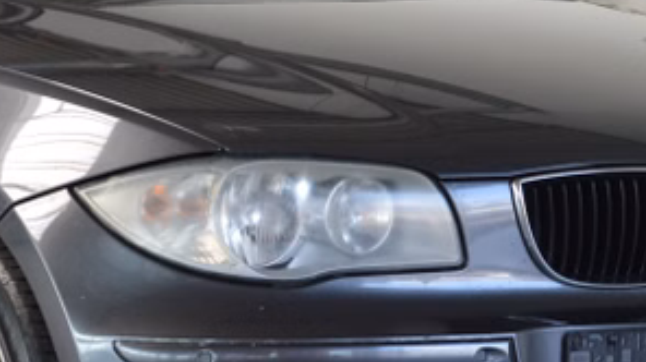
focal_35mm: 170
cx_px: 229
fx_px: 2910
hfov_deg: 12.7
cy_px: 268
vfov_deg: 7.1
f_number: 5.6
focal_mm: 40
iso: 400
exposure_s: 1/125
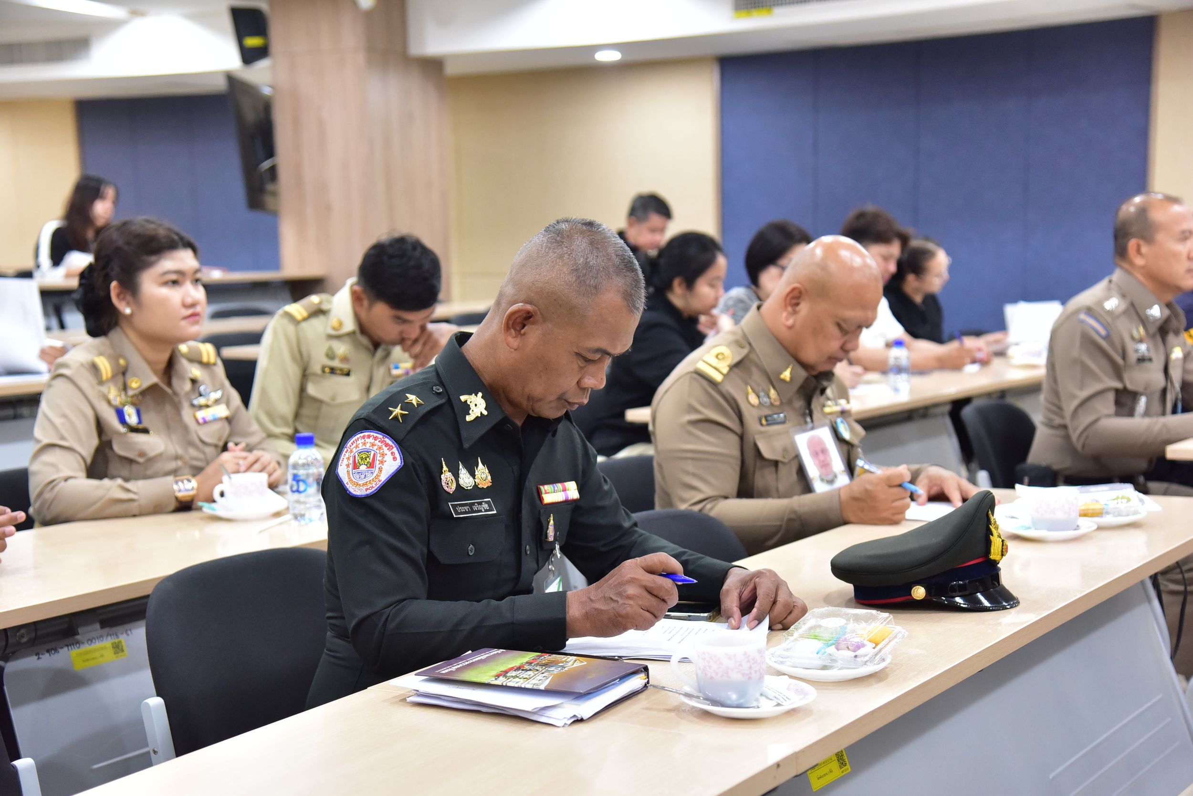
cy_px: 398
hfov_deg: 36.2
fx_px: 1823
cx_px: 596
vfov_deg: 24.6
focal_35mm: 55
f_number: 4.5
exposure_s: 1/80
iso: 2500
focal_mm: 55
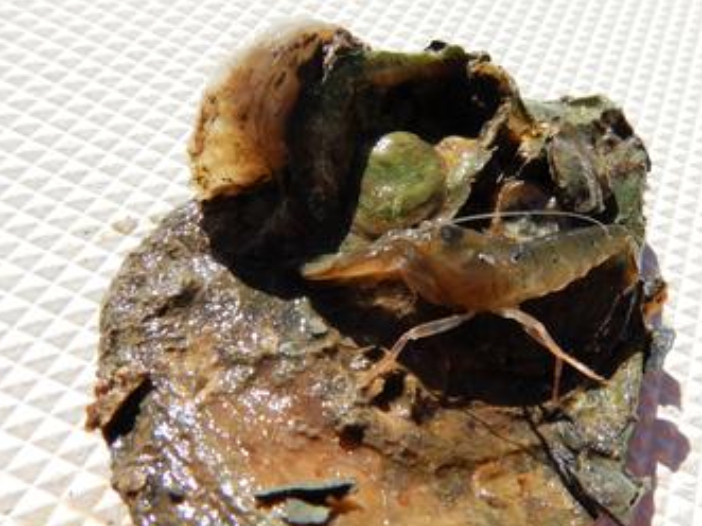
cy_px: 282
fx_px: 588
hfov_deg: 61.5
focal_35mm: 29
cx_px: 390
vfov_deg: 48.2
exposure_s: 1/1250
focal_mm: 4.3
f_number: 4.1
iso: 125
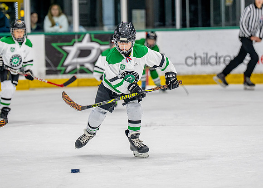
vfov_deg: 6.7
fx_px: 1601
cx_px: 121
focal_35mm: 214
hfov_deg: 9.4
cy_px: 82
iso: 1000
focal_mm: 149
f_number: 2.8
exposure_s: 1/1250
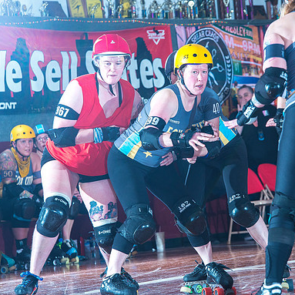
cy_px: 147
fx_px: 2169
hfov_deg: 7.8
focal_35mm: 225
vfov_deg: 7.8
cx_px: 189
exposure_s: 1/160
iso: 800
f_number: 7.1
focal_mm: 175
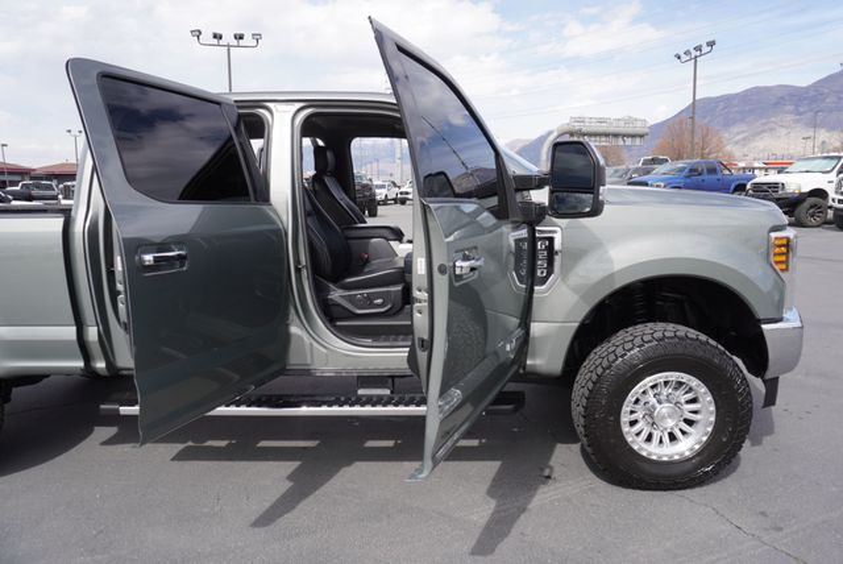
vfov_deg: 53.2
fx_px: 562
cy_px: 282
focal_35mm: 24
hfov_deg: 73.7
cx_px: 422
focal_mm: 16
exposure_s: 1/200
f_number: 7.1
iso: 100
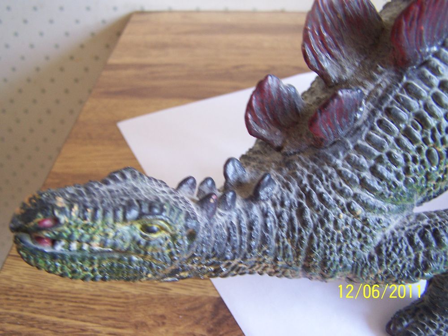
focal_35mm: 38
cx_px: 224
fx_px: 492
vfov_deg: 37.7
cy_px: 168
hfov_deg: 49.0
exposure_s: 1/15
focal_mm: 6.3
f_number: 2.8
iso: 140
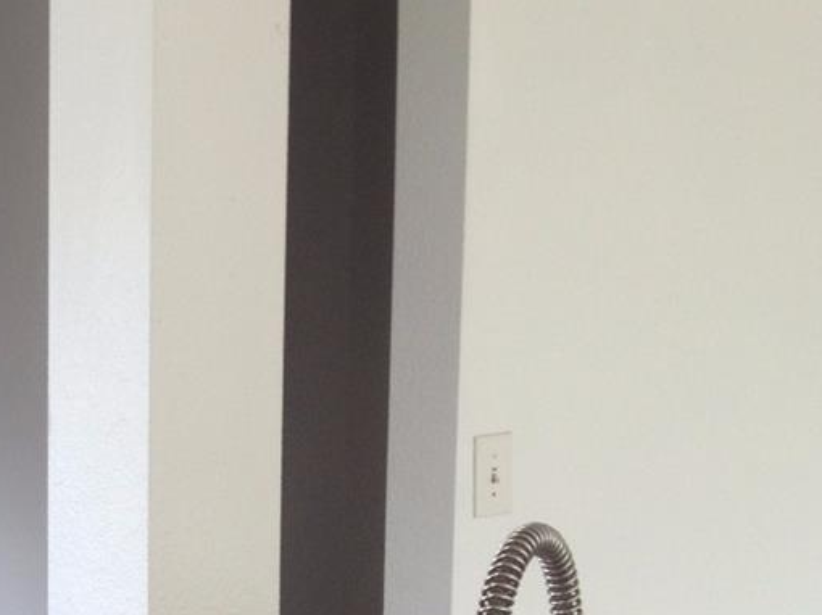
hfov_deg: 17.7
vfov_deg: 14.0
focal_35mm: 103
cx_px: -277
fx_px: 2445
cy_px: 710
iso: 50
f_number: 2.4
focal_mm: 4.28
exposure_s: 1/33
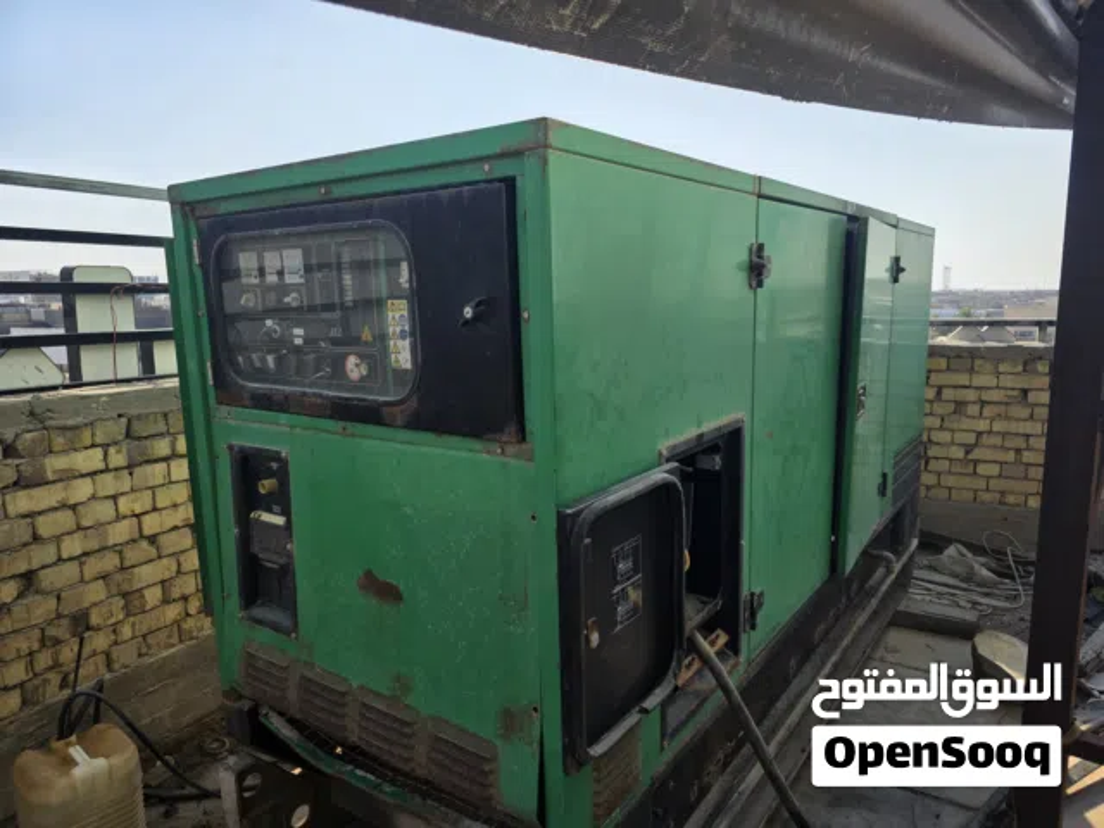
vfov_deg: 58.9
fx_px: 734
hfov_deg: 73.9
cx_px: 552
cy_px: 414
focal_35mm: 23
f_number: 1.7
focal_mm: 6.3
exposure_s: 1/5296
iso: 80
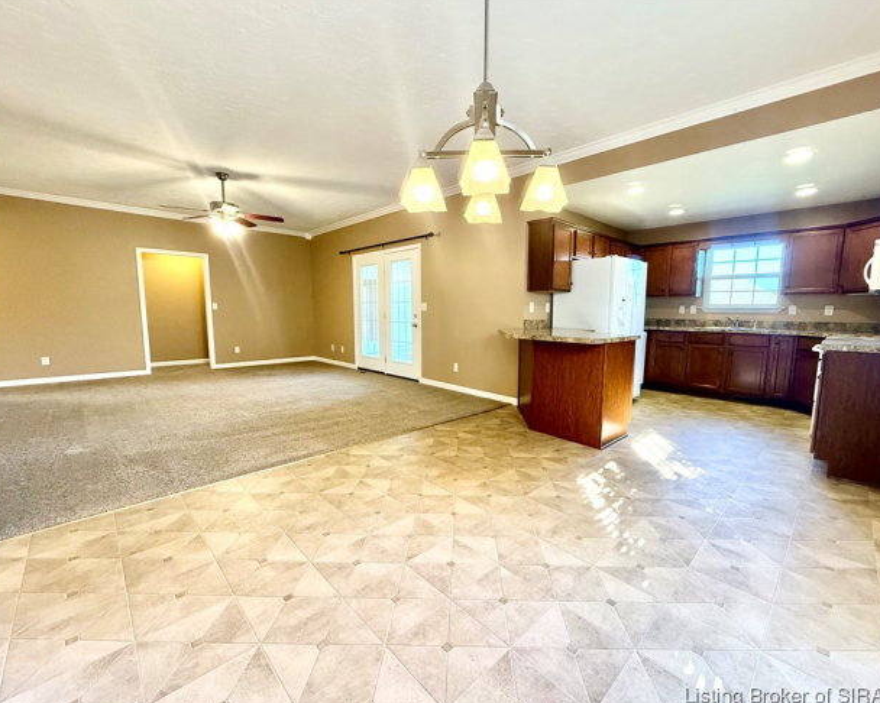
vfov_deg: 84.0
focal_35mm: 15
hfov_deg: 96.7
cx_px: 467
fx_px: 391
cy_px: 354
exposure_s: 1/120
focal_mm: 2.22
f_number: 2.2
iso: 400
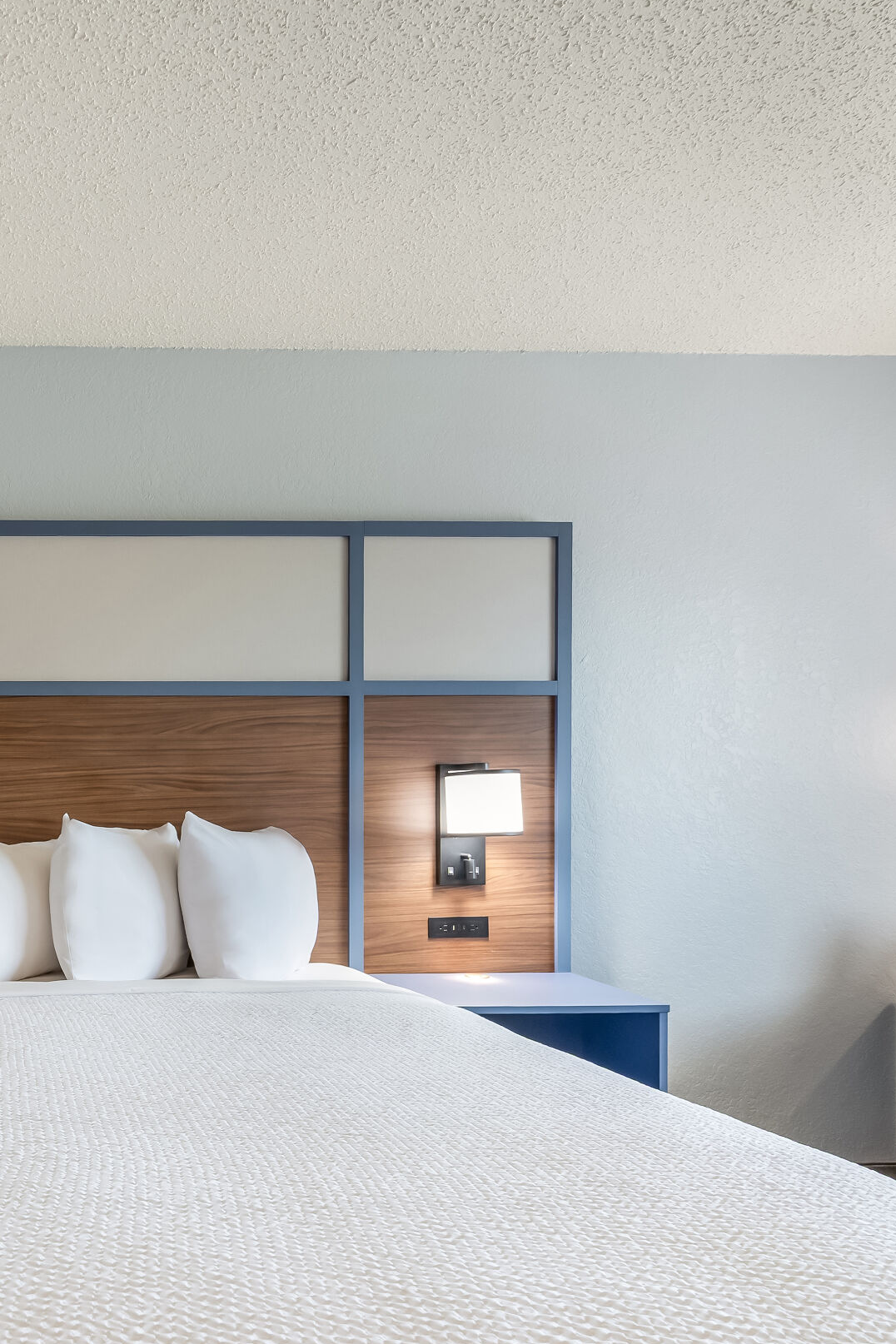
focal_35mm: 26
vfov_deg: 68.9
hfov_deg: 43.0
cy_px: 785
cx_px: 10
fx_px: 971
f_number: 8
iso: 500
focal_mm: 14
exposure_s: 1/30
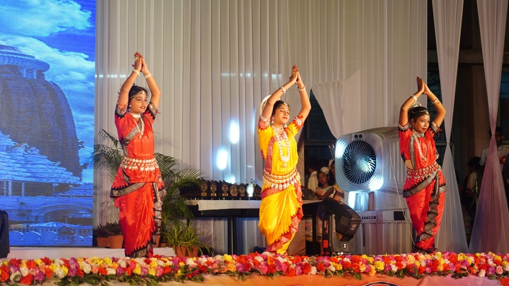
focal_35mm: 111
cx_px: 253
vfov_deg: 10.9
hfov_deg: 19.3
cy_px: 132
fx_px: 1498
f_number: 4
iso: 640
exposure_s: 1/125
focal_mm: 105
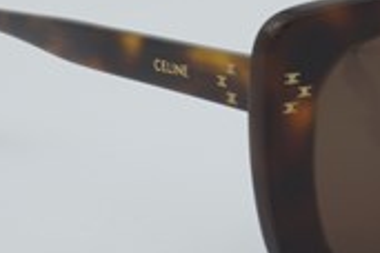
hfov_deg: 11.6
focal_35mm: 175
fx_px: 1847
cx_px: 364
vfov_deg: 7.8
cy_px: 87
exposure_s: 1/3
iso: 100
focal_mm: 50
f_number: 32
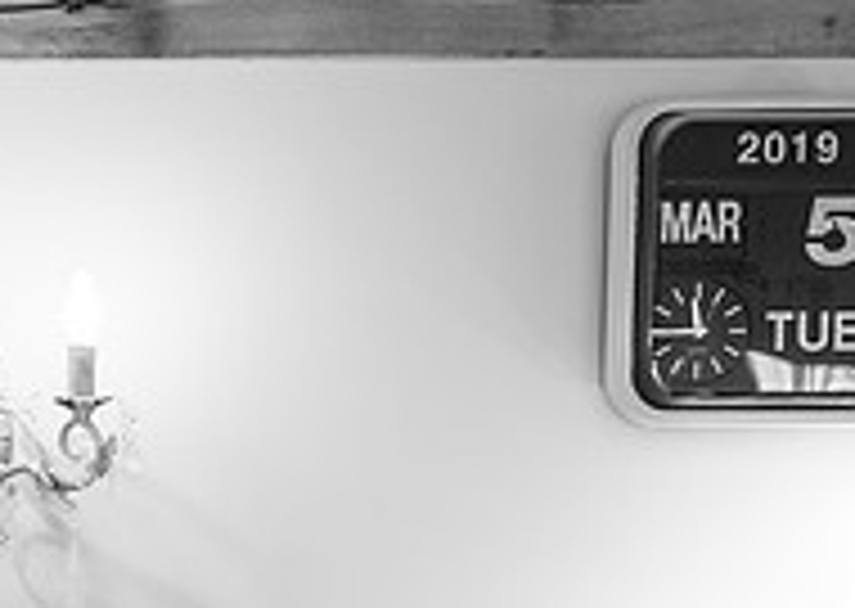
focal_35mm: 129
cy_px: 842
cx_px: -255
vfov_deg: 10.8
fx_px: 3127
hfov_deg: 14.9
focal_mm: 35
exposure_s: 1/100
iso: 160
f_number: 2.8
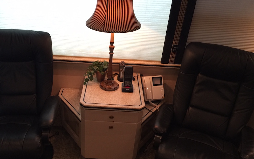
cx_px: 110
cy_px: 92
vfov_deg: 36.2
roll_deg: -4.2
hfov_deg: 55.1
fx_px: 242
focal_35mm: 35
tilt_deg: -28.2
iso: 50
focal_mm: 4.15
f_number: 2.2
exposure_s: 1/15
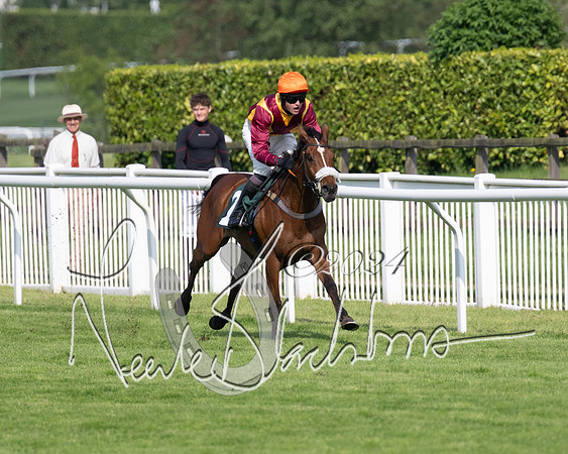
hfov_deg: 3.1
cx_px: 303
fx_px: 10657
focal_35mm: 634
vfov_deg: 2.4
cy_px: 220
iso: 400
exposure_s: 1/4000
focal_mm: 270
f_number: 4
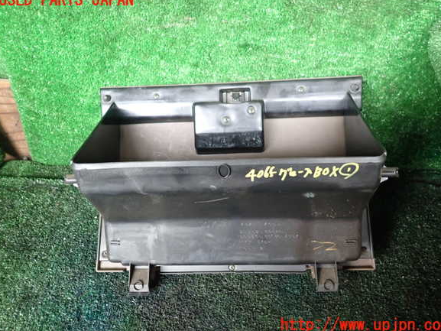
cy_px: 163
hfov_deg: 67.3
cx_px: 224
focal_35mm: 26
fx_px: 331
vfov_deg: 53.1
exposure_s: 1/30
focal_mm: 4.5
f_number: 2
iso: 400
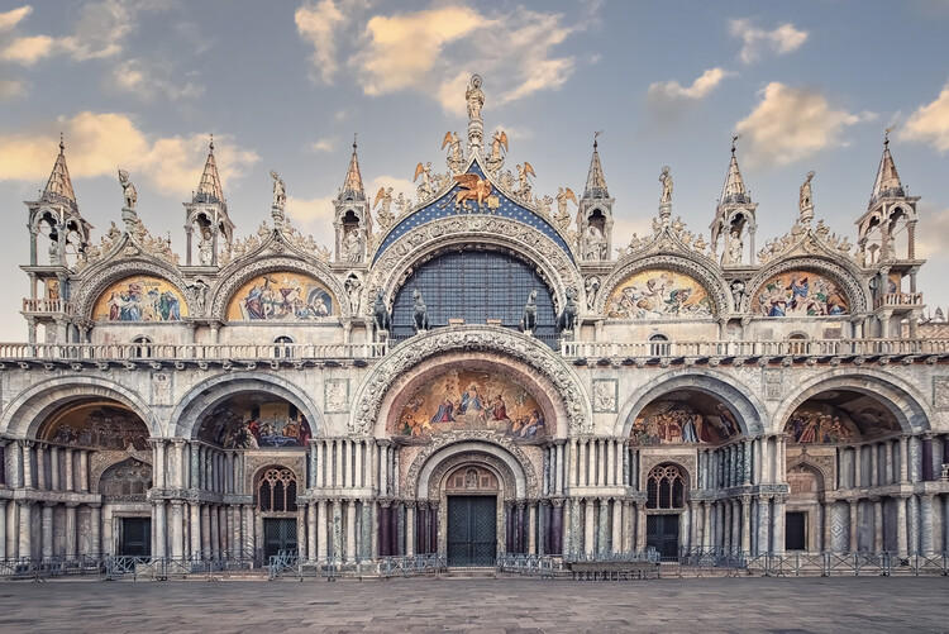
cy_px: 317
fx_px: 317
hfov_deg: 112.6
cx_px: 474
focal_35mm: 12
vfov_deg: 90.1
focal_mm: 12
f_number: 4.5
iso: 64
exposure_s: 1/25
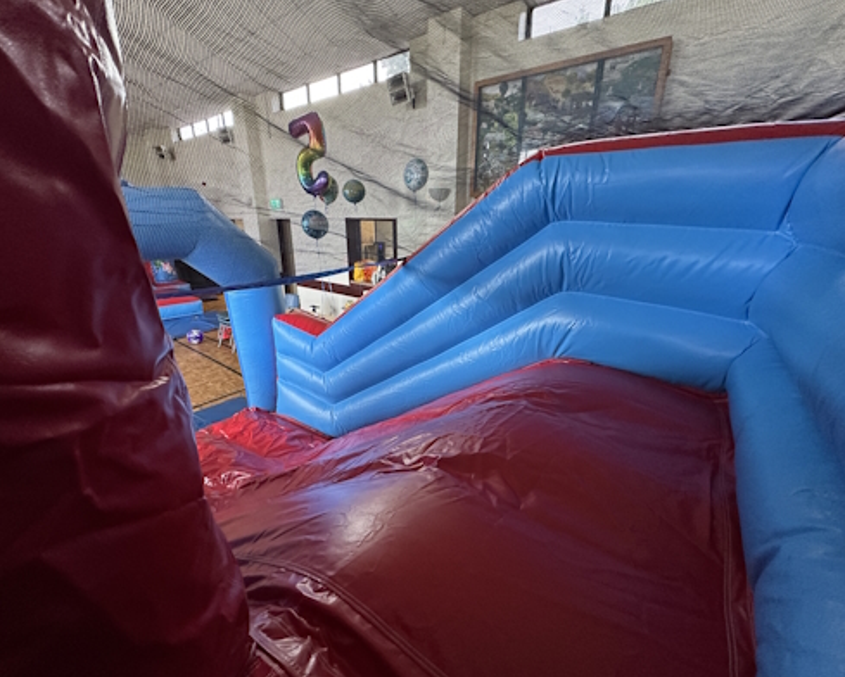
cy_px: 340
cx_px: 420
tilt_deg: -17.7
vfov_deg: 84.1
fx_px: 375
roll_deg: +0.3
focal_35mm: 15
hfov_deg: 96.8
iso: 400
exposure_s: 1/60
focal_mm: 2.22
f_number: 2.2
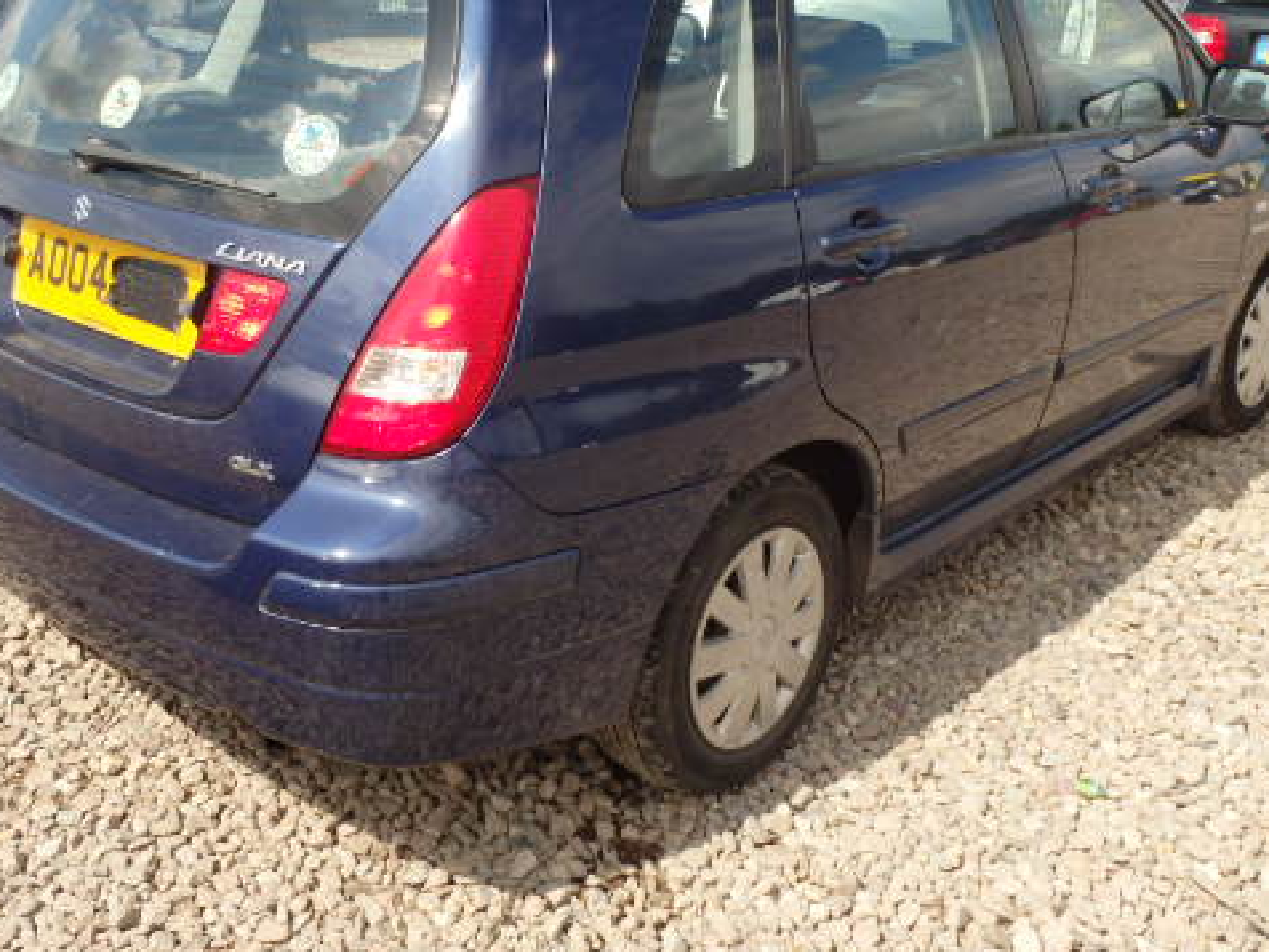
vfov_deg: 33.5
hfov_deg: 43.8
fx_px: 1576
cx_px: 579
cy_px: 405
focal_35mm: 43
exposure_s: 1/640
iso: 125
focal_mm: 5.7
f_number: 4.2
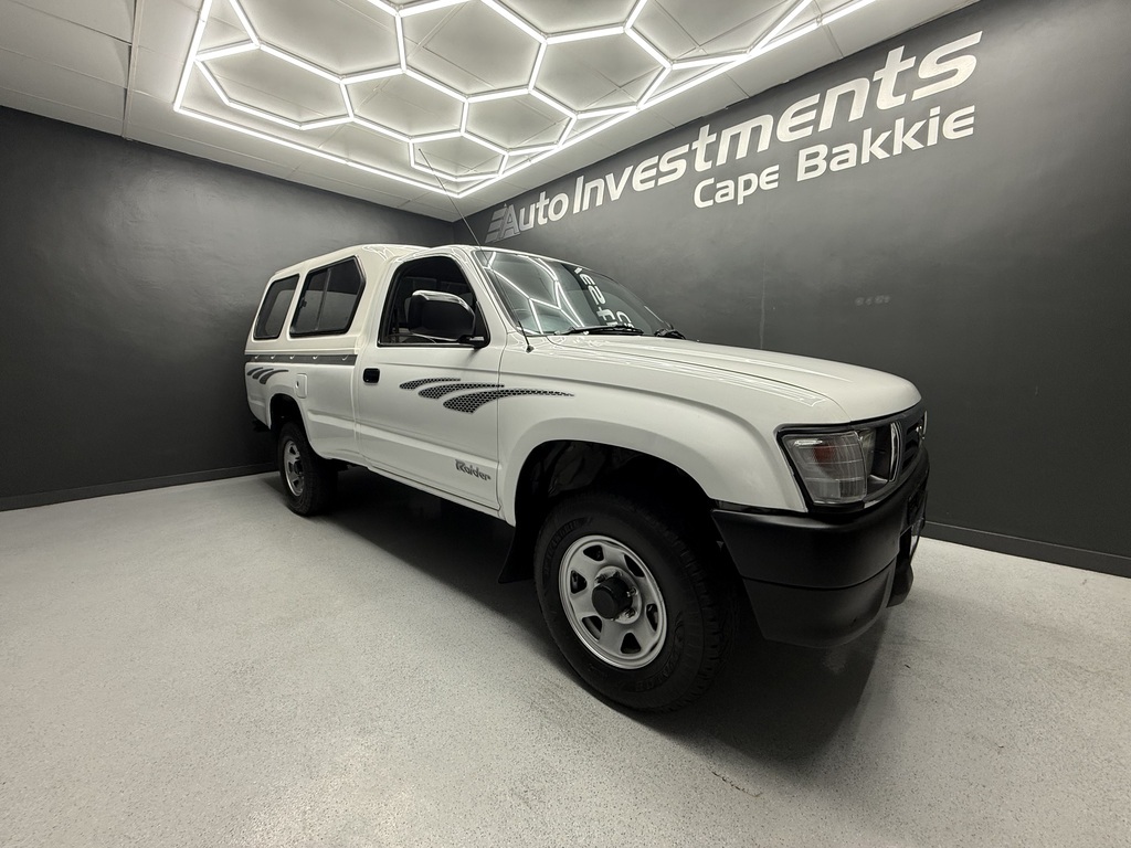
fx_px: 457
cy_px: 424
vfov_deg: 85.7
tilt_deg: -6.2
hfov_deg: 102.1
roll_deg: +1.0
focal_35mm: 14
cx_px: 566
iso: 125
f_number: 2.2
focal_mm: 2.22
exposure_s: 1/100
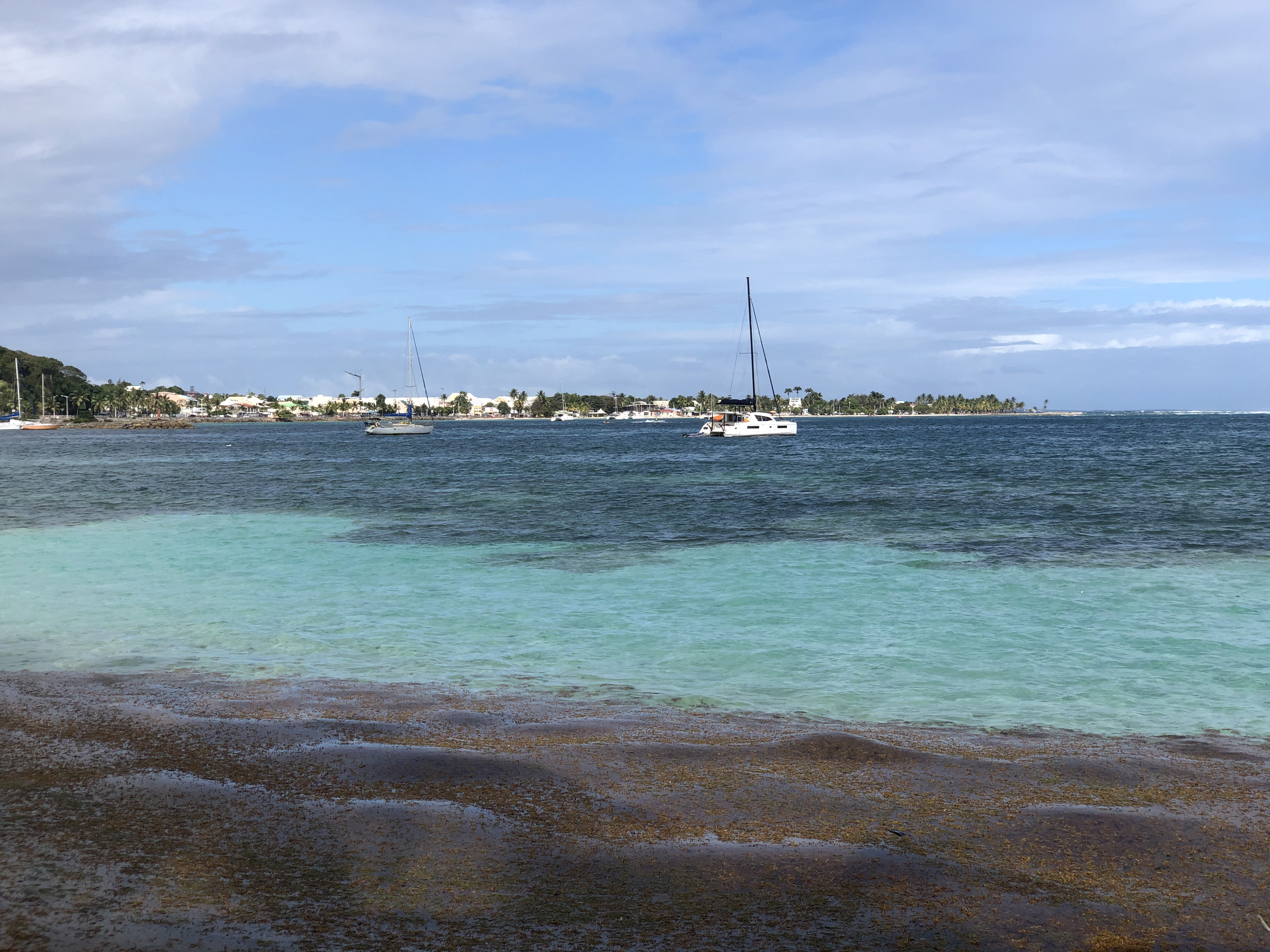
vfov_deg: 28.0
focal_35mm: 52
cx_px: 635
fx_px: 1908
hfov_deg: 36.8
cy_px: 476
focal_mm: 6
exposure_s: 1/1779
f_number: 2.4
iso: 16
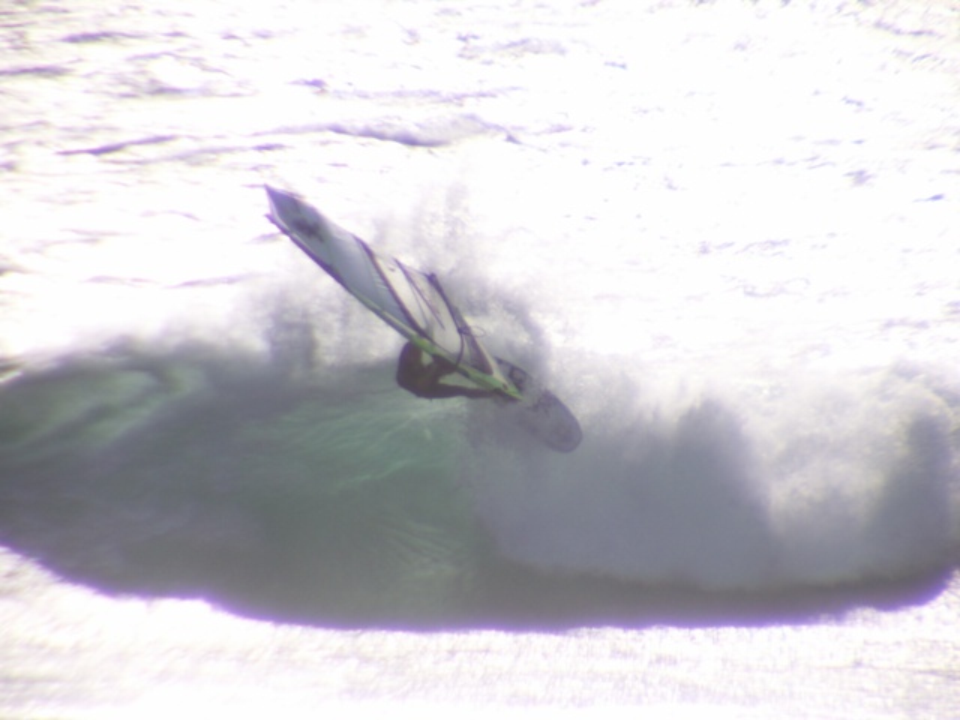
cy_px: 360
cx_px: 480
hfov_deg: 4.7
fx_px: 11648
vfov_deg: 3.5
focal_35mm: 420
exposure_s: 1/800
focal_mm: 69.45
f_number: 6.3
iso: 50
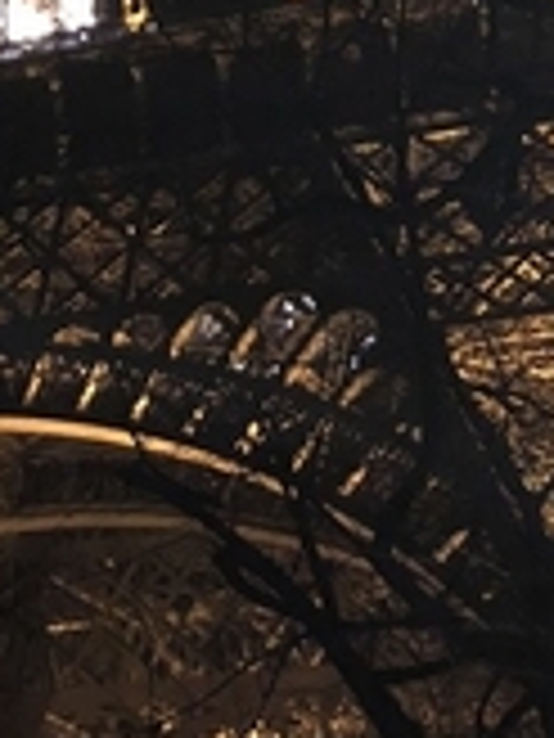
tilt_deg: +33.2
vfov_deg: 13.5
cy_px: -378
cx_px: -86
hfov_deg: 10.7
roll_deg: -2.1
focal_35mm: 137
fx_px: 2923
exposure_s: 1/4
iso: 100
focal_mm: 4
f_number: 1.8
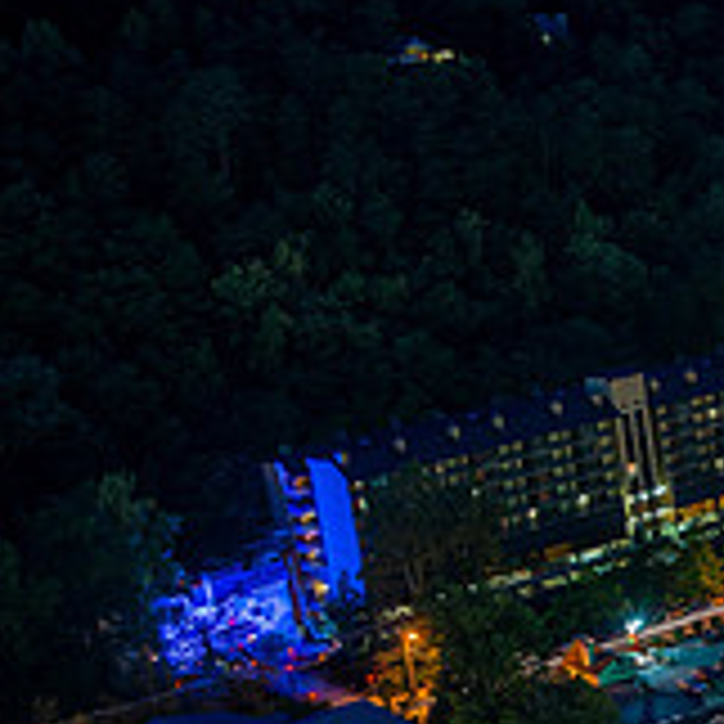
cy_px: 488
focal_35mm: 86
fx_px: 2035
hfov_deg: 16.8
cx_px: 1291
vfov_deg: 20.1
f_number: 7.1
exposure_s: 6
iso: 100
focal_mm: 28
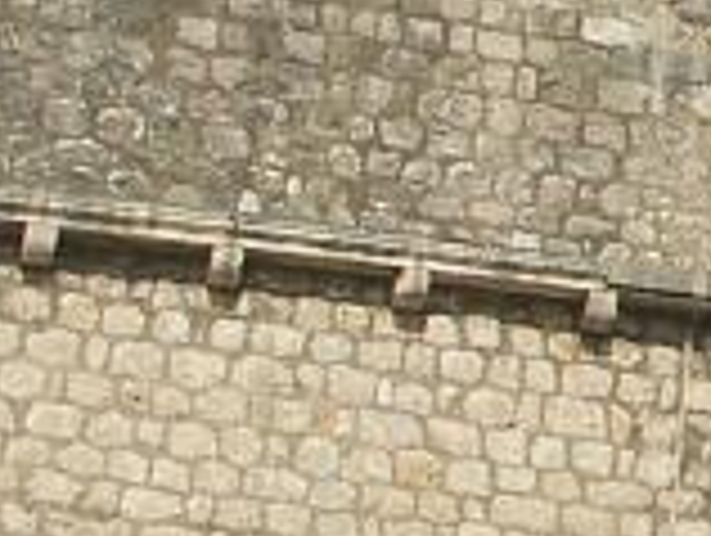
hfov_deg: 10.2
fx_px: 3723
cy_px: 486
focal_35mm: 181
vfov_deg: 8.2
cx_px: 1328
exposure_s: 1/400
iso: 64
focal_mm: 7.2
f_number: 8
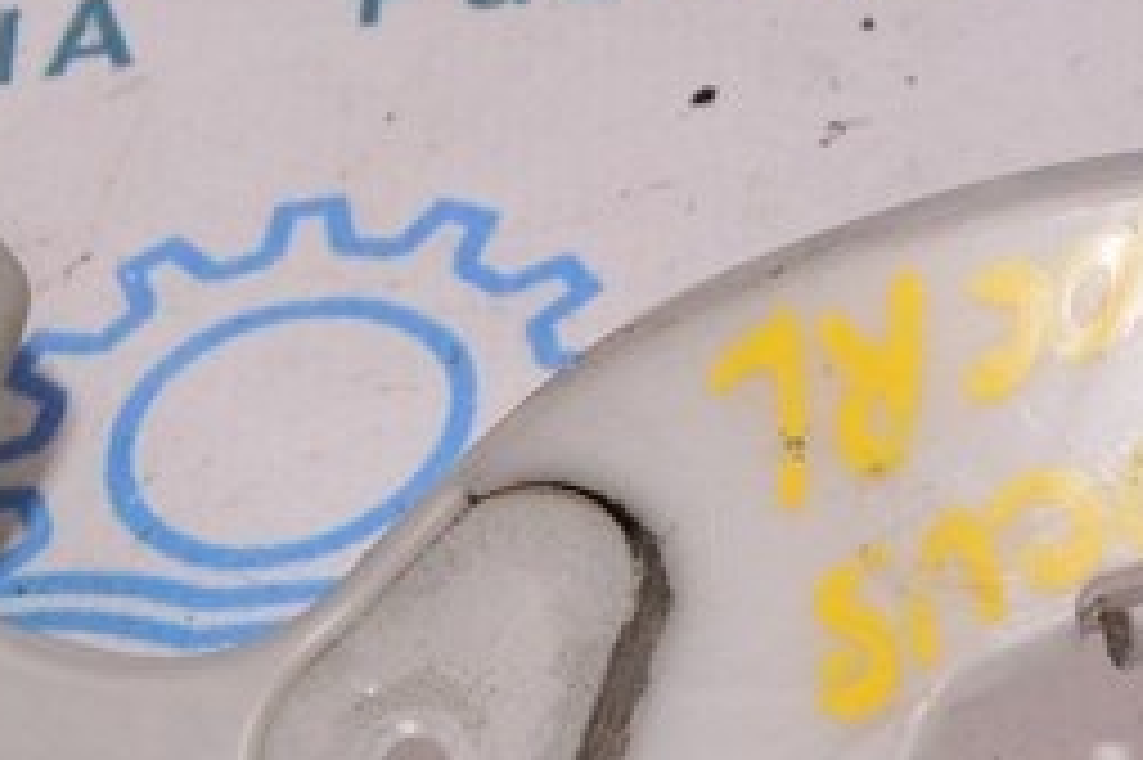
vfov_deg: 10.3
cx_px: 1822
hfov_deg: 14.2
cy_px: 600
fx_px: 4220
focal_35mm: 133
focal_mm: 22
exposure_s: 1/200
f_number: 8
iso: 1600
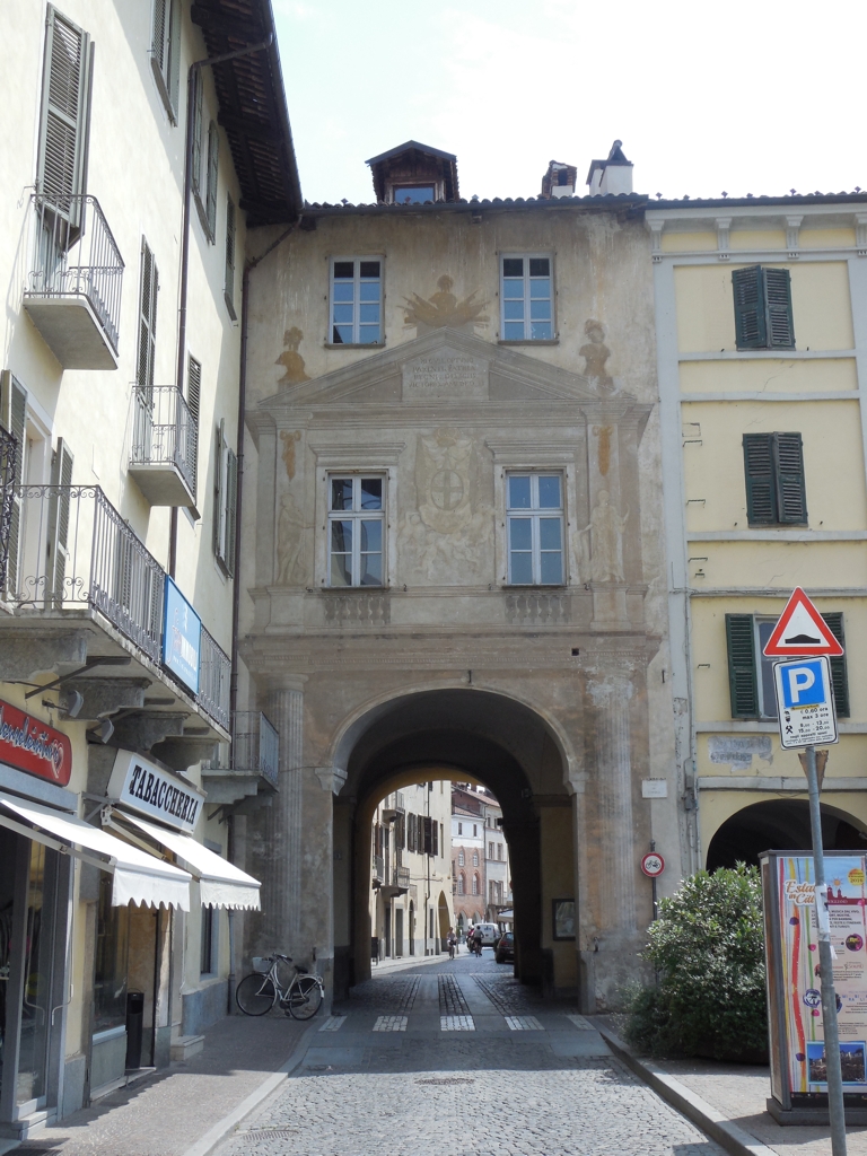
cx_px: 434
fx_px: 1536
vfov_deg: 41.2
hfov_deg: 31.5
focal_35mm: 46
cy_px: 578
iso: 125
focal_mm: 8.2
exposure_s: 1/800
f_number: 3.8
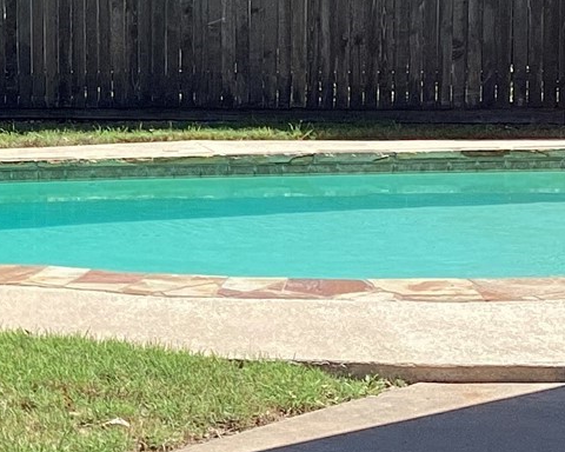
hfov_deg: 14.4
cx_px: -129
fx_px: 2157
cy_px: 167
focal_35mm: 129
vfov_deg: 12.0
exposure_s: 1/673
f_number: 2.4
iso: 25
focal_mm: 3.3
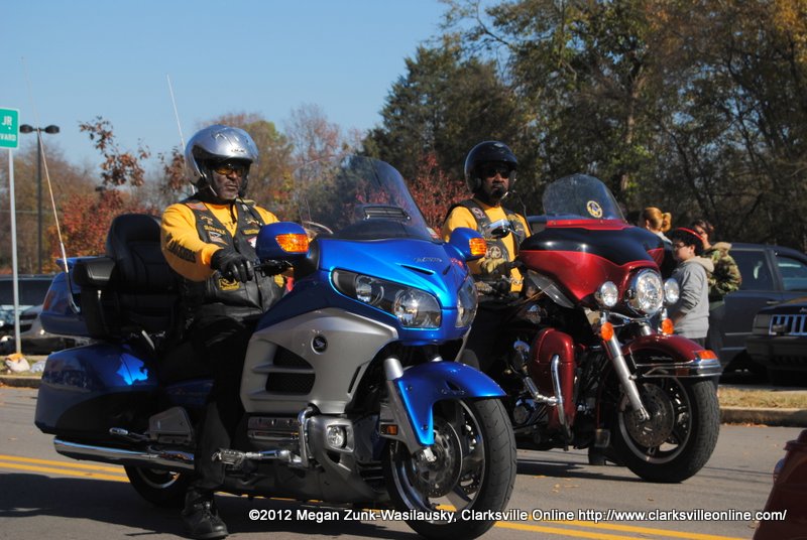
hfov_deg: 24.6
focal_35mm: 82
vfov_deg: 16.6
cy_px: 270
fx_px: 1852
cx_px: 404
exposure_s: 1/500
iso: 100
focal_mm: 55
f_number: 7.1
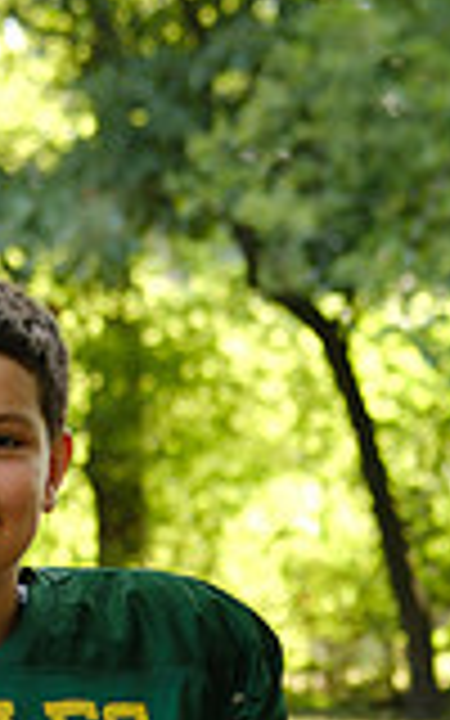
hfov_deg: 4.7
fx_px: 5435
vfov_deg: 7.5
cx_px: 124
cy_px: 954
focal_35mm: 277
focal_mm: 50
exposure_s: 1/250
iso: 400
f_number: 2.8
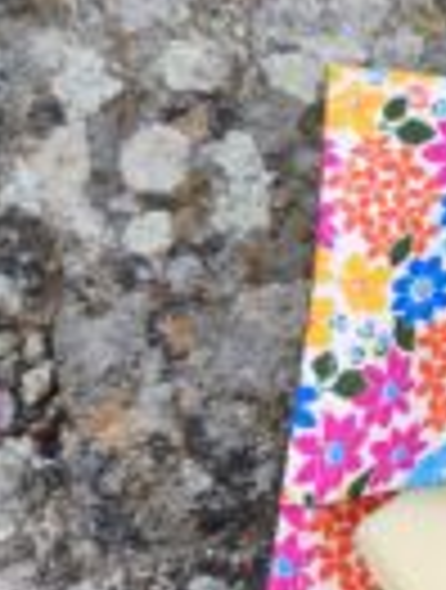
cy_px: 351
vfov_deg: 27.6
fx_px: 1197
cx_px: 595
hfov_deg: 19.3
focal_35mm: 70
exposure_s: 1/99.9
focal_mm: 6.18
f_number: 1.65
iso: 160
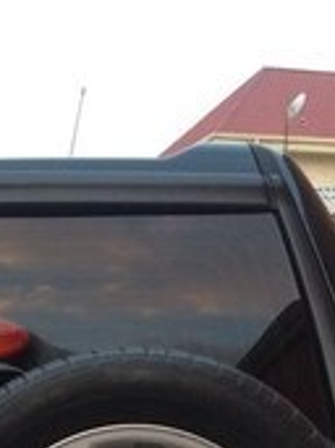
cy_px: 595
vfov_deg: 21.0
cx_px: 13
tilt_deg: -11.2
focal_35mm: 84
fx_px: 1085
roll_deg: -0.1
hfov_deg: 17.2
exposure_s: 1/33
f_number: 2.2
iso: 125
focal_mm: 4.15
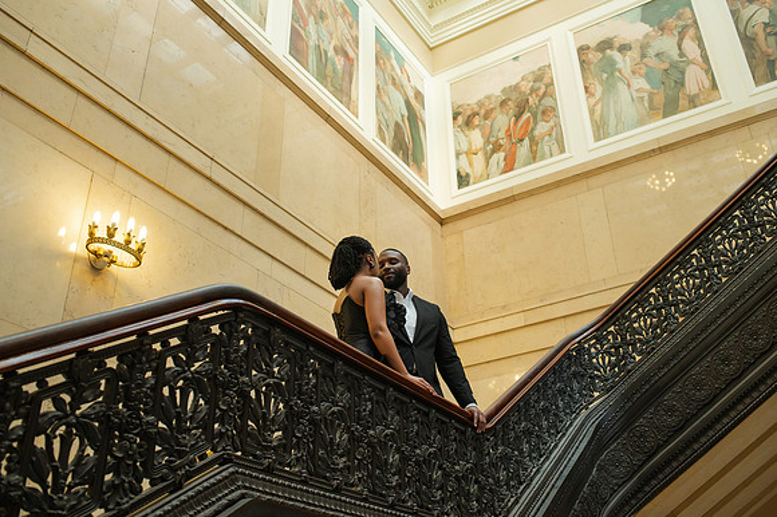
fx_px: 755
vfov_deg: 37.8
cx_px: 388
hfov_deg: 54.5
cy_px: 258
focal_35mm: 35
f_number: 4
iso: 1000
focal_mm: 35
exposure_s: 1/250
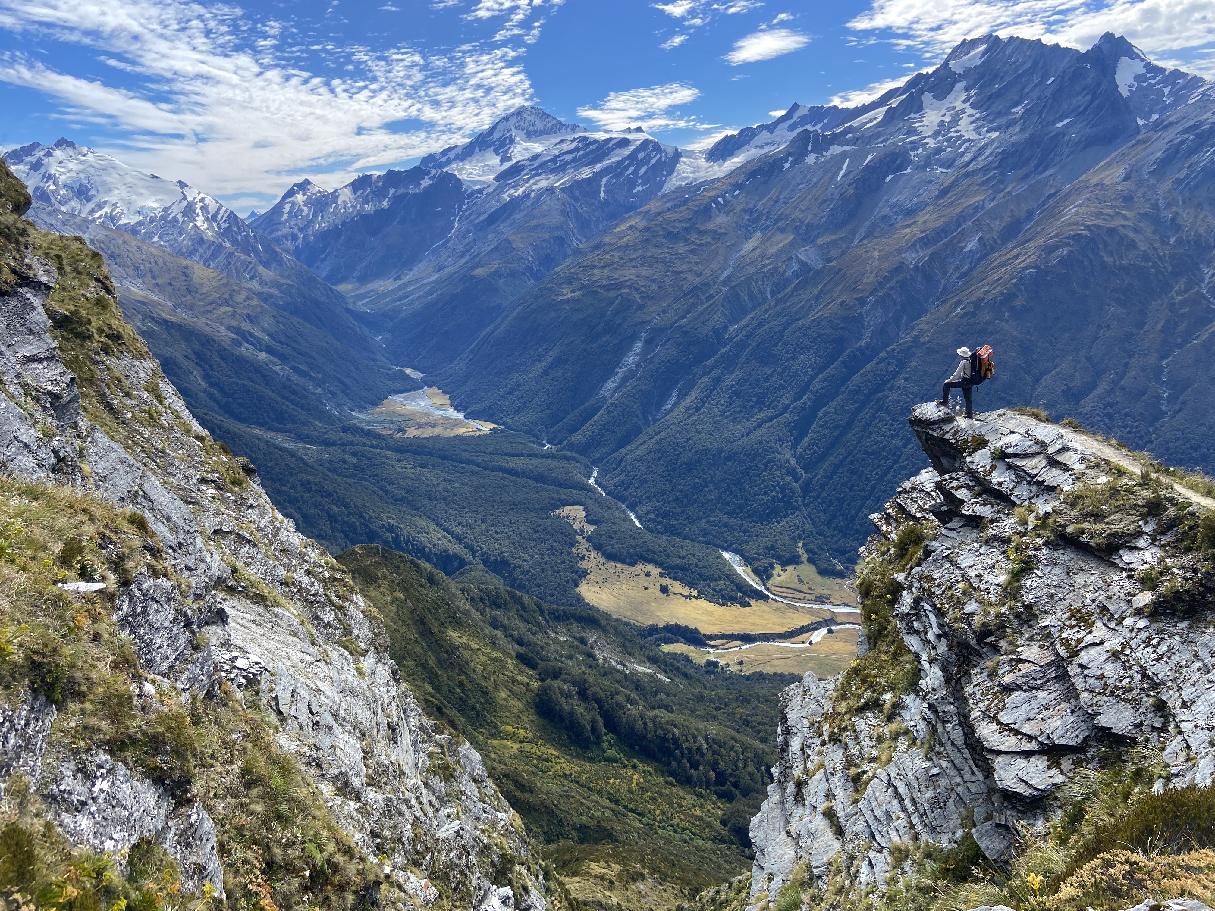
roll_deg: +2.4
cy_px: 456
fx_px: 913
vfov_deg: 53.1
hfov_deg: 67.3
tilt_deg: -14.8
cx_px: 608
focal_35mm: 26
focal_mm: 4.25
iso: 32
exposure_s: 1/1678
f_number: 1.8
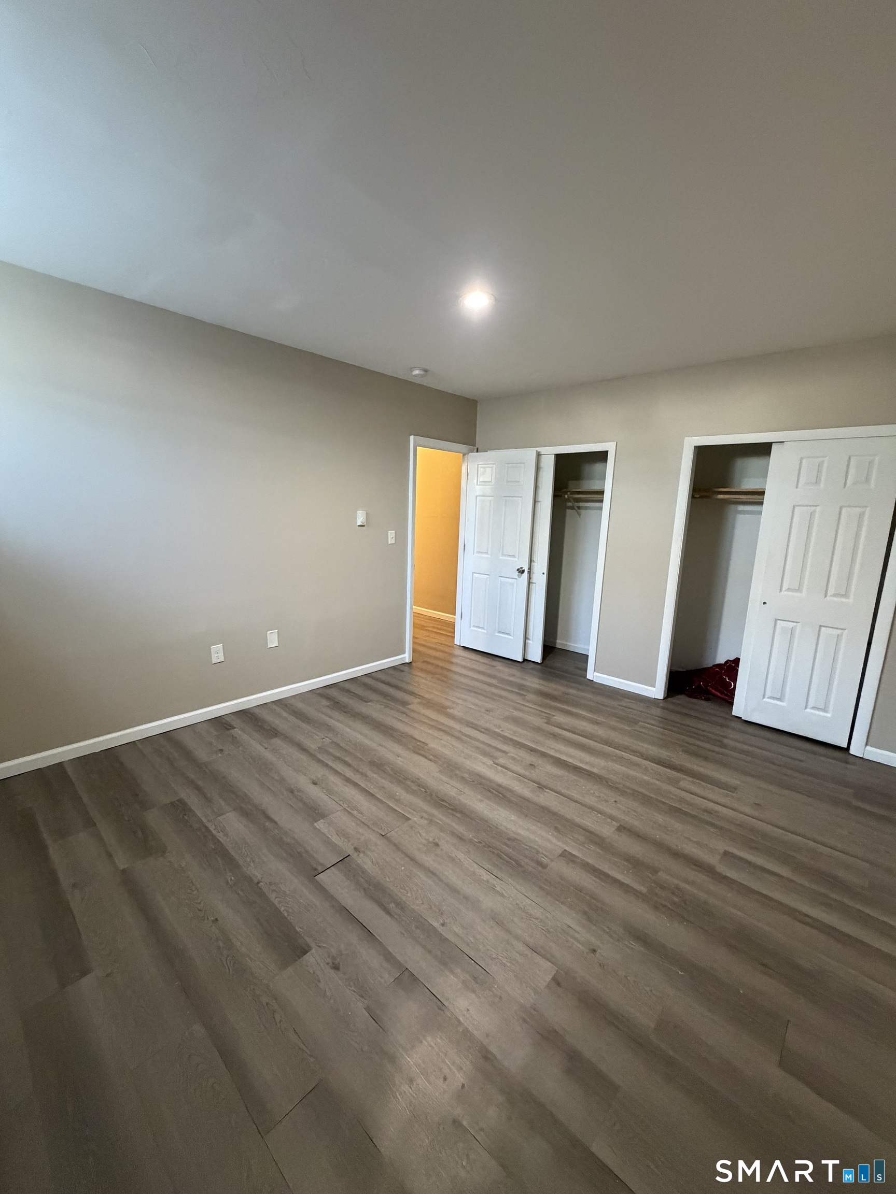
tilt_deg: -10.7
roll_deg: -2.9
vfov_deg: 102.1
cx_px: 448
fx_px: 483
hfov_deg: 85.7
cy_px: 597
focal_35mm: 14
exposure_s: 1/60
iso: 800
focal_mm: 2.22
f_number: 2.2
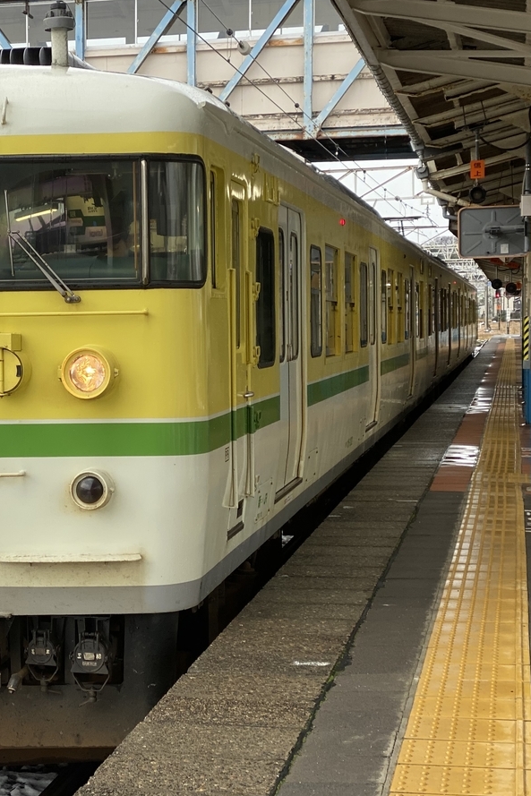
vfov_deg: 27.7
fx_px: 1614
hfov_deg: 18.3
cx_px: 41
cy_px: 395
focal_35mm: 73
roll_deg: +0.9
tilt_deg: -2.6
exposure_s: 1/137
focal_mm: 6
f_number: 2
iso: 20
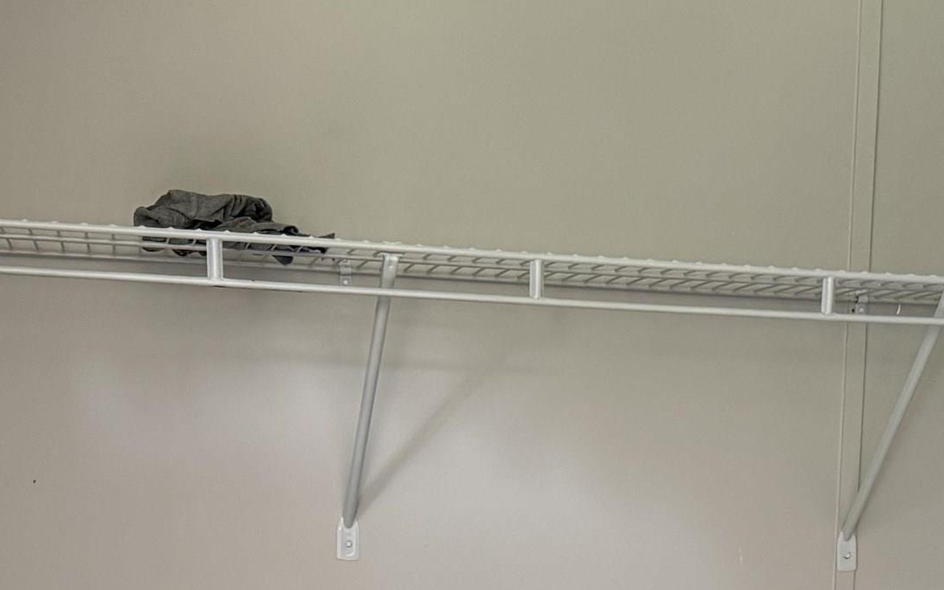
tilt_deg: -12.7
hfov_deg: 28.1
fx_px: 1852
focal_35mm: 72
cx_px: 721
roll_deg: -2.4
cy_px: 849
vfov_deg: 16.7
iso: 320
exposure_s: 1/60
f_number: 1.78
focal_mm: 6.76
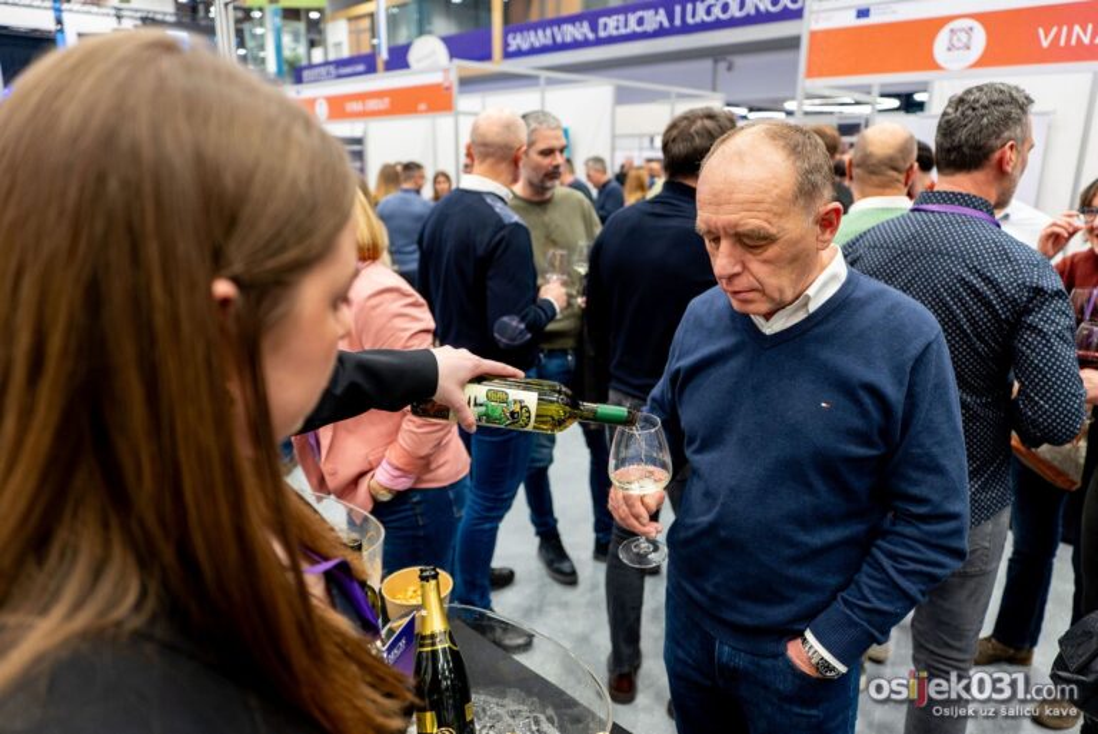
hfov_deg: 73.7
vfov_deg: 53.2
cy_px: 367
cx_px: 549
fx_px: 732
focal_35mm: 24
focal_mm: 24
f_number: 2.8
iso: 2000
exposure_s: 1/160
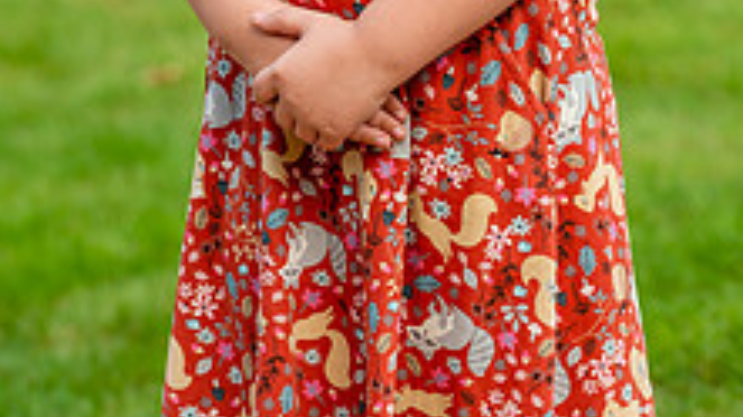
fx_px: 8388
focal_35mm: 426
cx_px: 412
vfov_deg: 2.8
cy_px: -266
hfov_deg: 5.1
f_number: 6.3
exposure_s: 1/125
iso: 100
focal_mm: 200
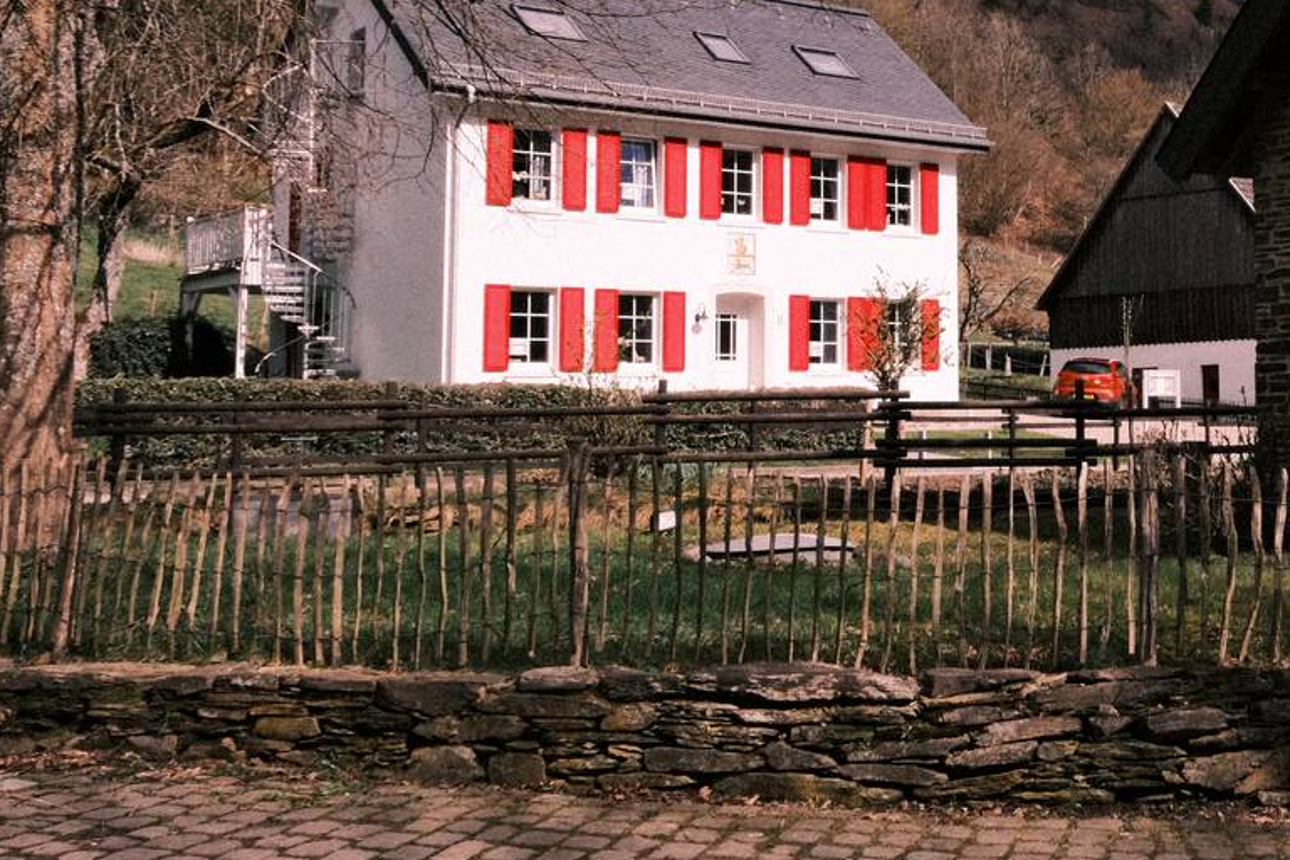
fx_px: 1792
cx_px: 1241
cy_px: 236
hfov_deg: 36.3
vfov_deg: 26.7
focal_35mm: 50
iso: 640
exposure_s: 1/550
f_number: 13
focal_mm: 16
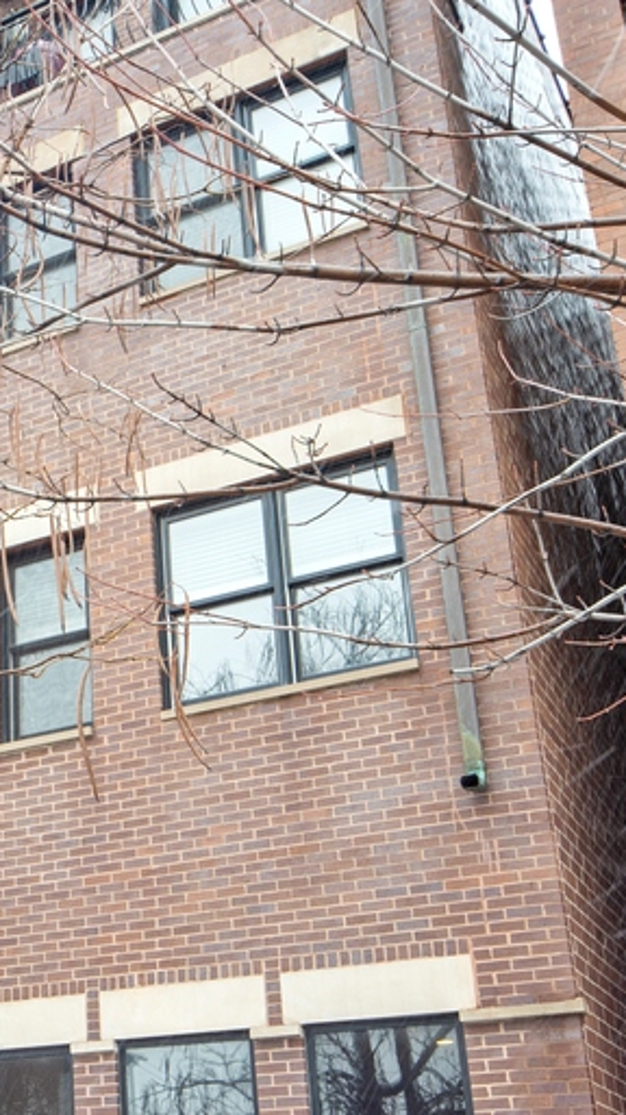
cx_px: -101
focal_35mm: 53
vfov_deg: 39.0
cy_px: 682
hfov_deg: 21.2
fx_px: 1566
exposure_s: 1/25
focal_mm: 24
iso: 200
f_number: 8
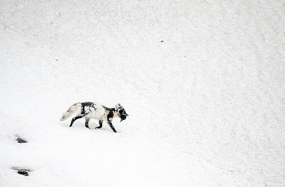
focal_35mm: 757
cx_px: 149
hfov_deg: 2.7
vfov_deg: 1.8
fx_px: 5960
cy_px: 102
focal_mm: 600
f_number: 6.3
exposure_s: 1/8000
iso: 3200
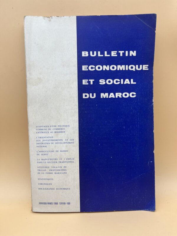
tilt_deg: -13.9
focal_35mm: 26
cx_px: 88
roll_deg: -0.1
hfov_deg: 53.1
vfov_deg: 67.3
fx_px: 177
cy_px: 118
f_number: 1.6
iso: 50
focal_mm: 5.1
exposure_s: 1/307
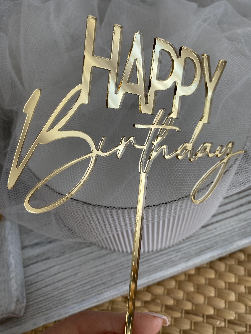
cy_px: 167
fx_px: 251
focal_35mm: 26
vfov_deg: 67.3
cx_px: 126
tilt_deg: -54.3
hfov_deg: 53.1
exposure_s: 1/153
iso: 32
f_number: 1.8
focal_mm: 4.25
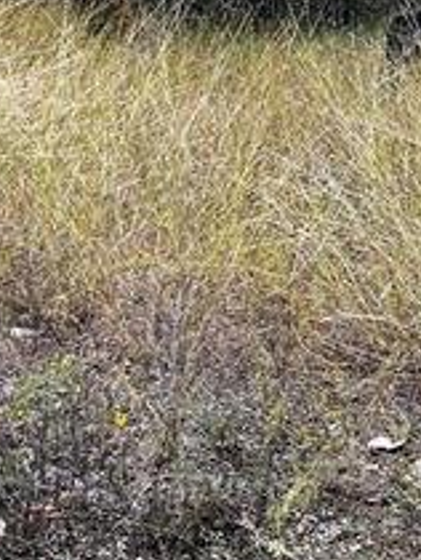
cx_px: 426
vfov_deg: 20.1
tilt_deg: -11.6
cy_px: 35
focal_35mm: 95
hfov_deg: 15.3
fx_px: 1537
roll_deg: -0.7
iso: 40
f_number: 1.6
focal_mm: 5.1
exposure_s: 1/268
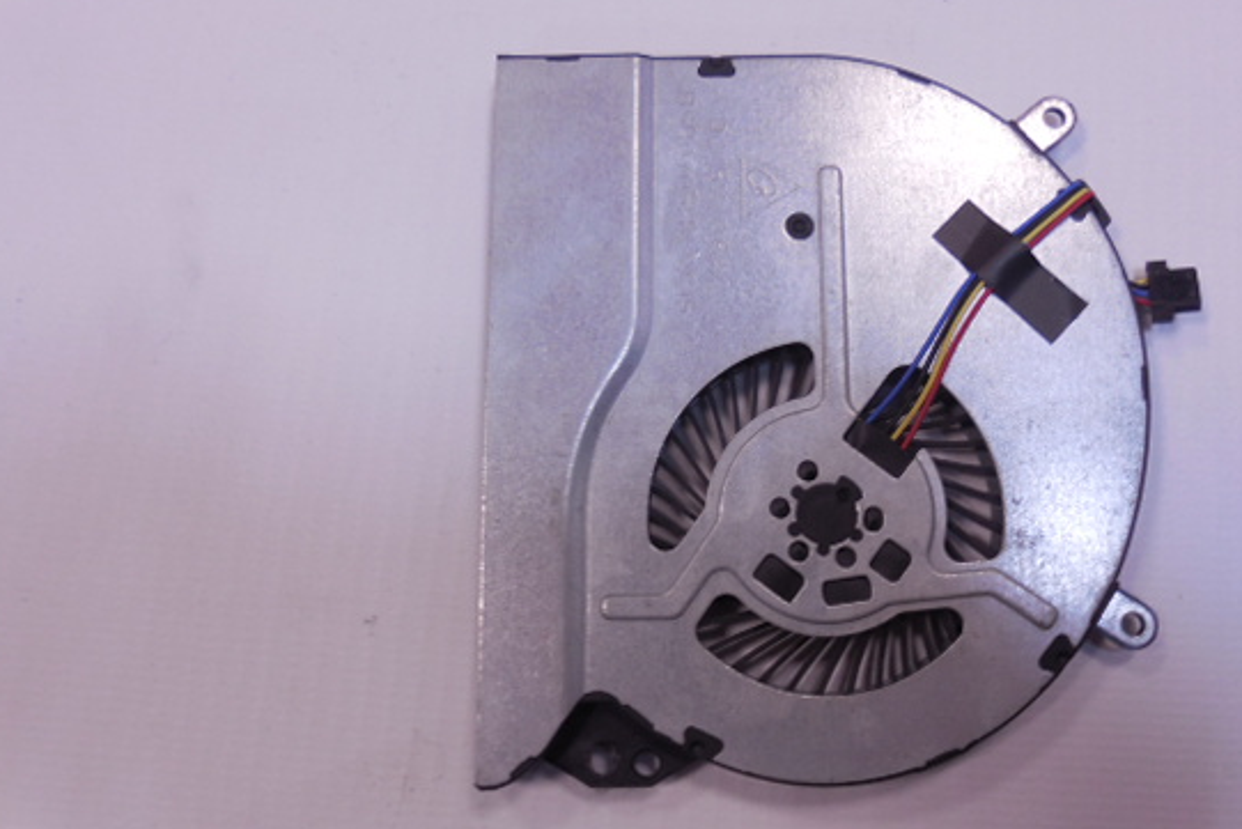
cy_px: 406
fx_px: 1104
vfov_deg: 41.1
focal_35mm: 32
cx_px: 705
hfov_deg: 58.5
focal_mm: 4.6
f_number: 3.5
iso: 200
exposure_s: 1/30
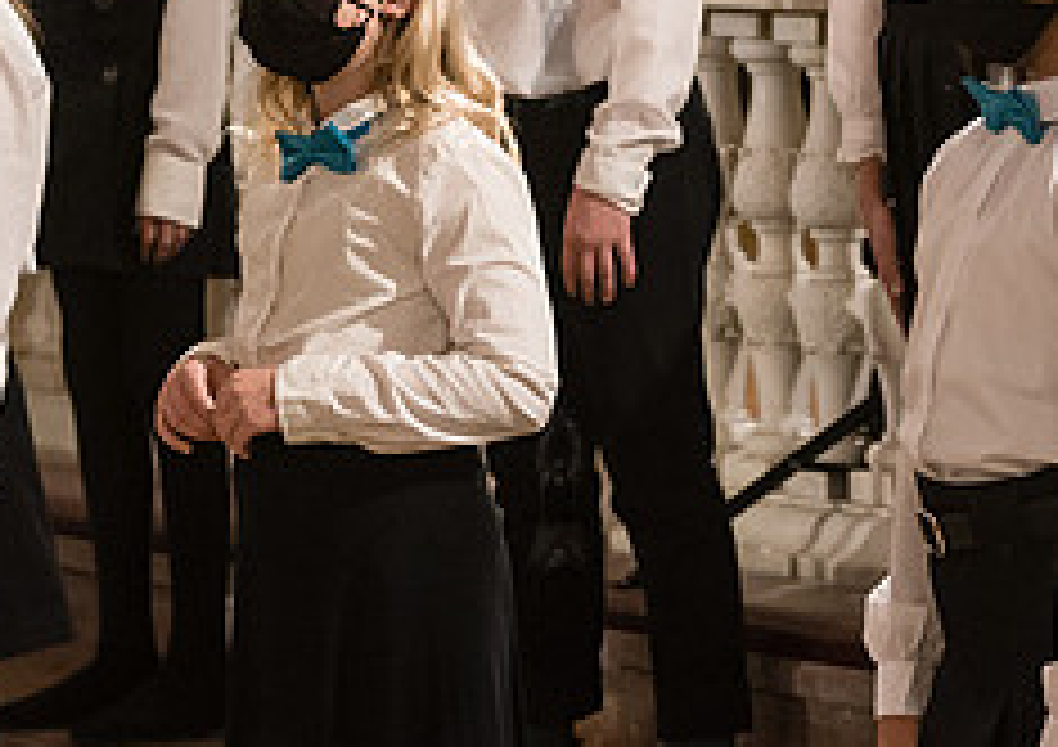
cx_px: 310
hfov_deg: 6.7
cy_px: 70
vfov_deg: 4.7
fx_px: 9071
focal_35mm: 303
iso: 4000
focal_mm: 105
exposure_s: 1/125
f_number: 5
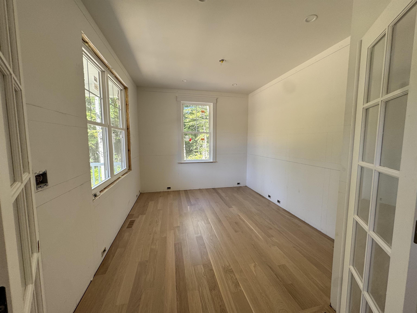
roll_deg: -1.3
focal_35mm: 14
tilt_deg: -6.3
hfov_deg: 102.1
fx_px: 169
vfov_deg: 85.7
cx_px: 208
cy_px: 156
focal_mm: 2.22
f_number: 2.2
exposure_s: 1/99
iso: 80
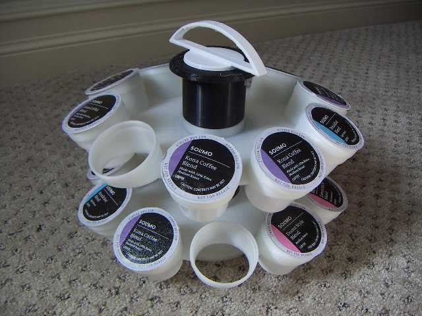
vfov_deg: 39.7
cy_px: 158
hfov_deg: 51.4
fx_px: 439
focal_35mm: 36
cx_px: 211
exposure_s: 1/60
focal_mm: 4.7
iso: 50
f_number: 2.8
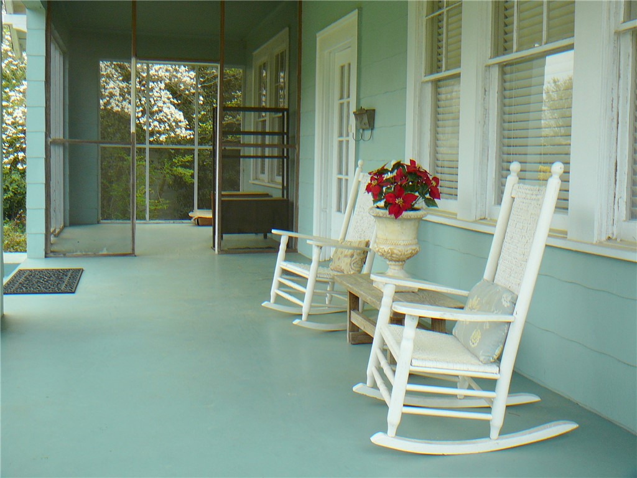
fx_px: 644
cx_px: 318
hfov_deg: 52.6
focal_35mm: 35
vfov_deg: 40.7
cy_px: 239
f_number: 2.8
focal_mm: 5.2
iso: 80
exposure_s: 1/160
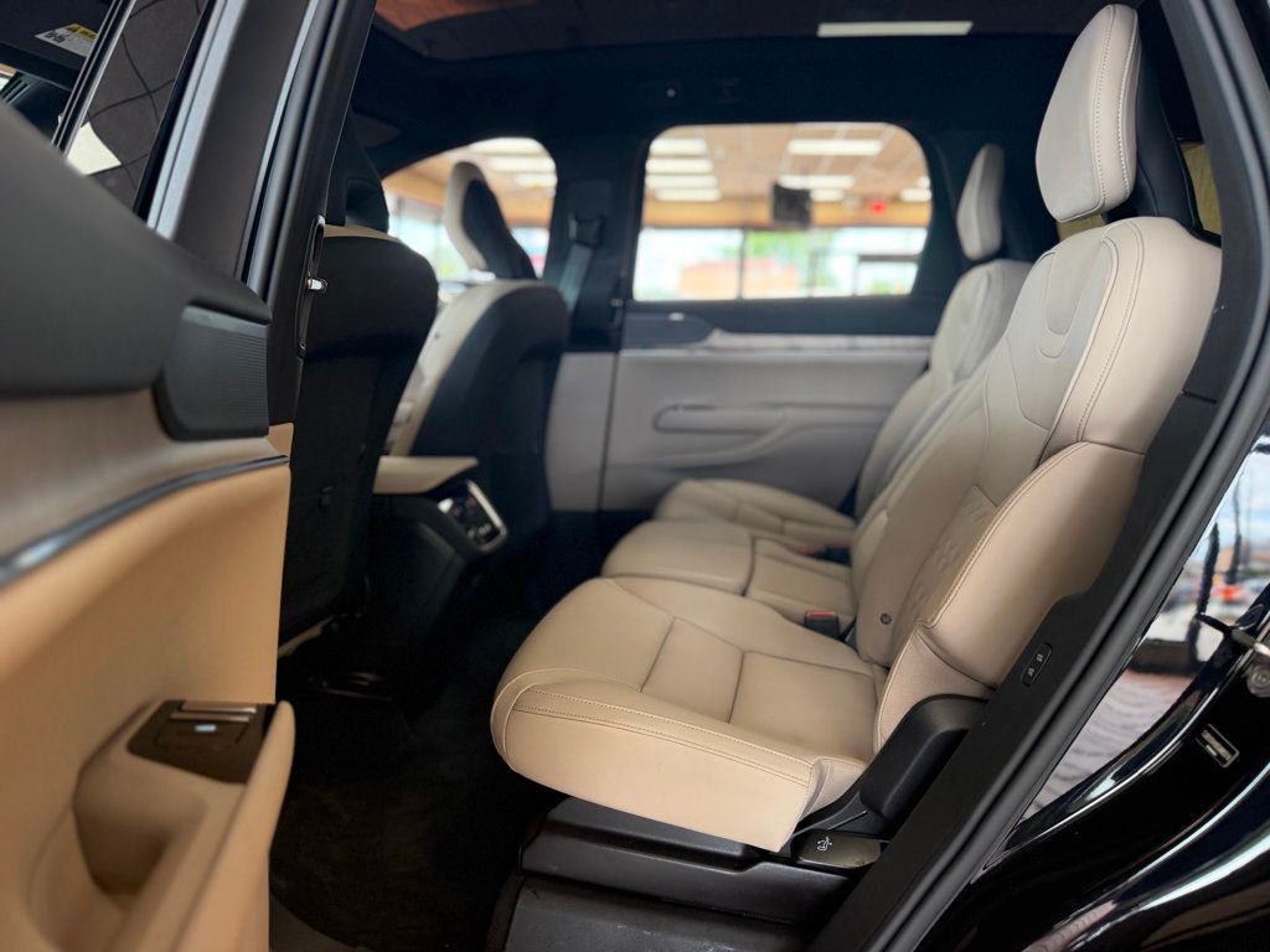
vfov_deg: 56.8
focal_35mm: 24
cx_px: 635
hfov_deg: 71.6
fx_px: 881
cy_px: 476
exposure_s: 1/132
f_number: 1.78
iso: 200
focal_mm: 6.76
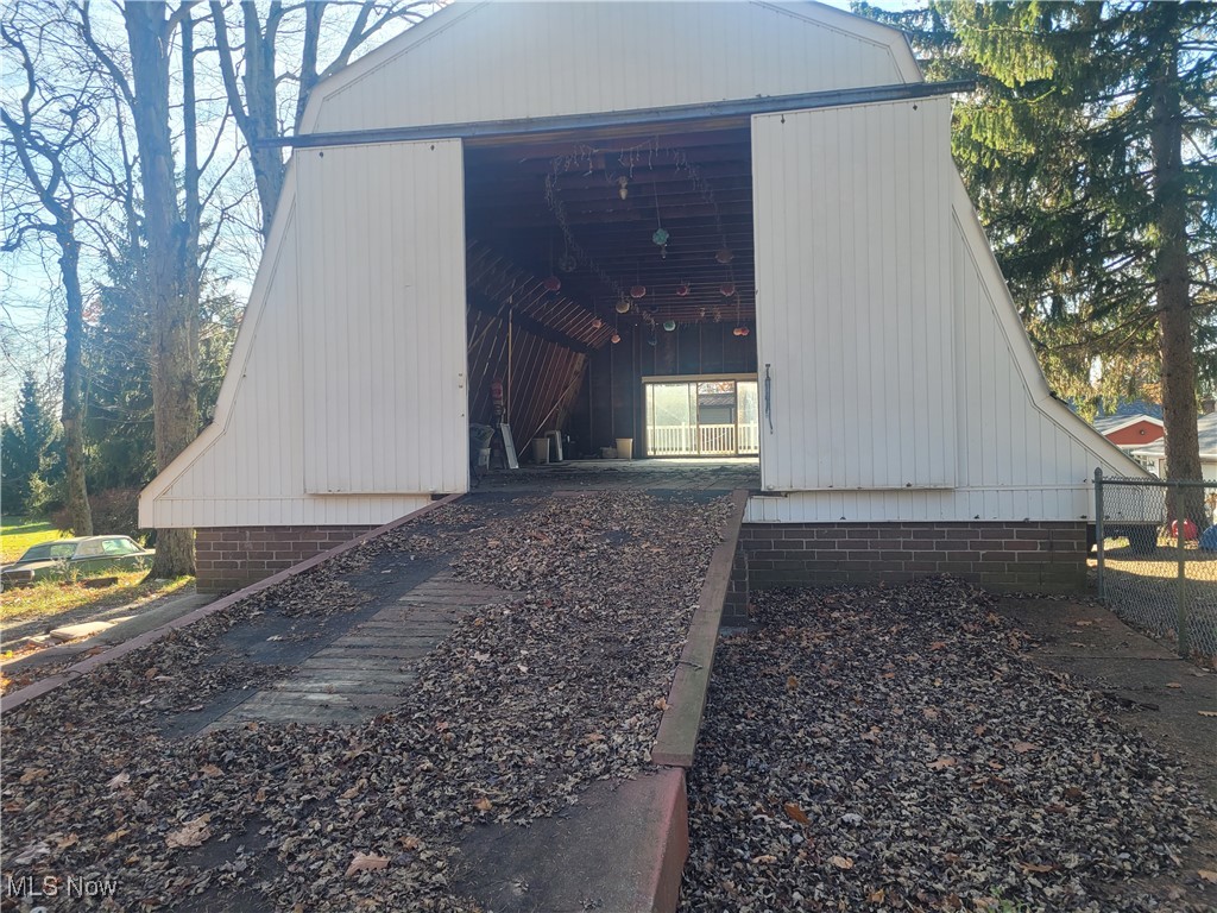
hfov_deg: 67.3
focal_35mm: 26
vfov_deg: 53.1
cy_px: 456
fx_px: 914
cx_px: 608
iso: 40
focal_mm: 5.4
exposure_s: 1/309
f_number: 1.8
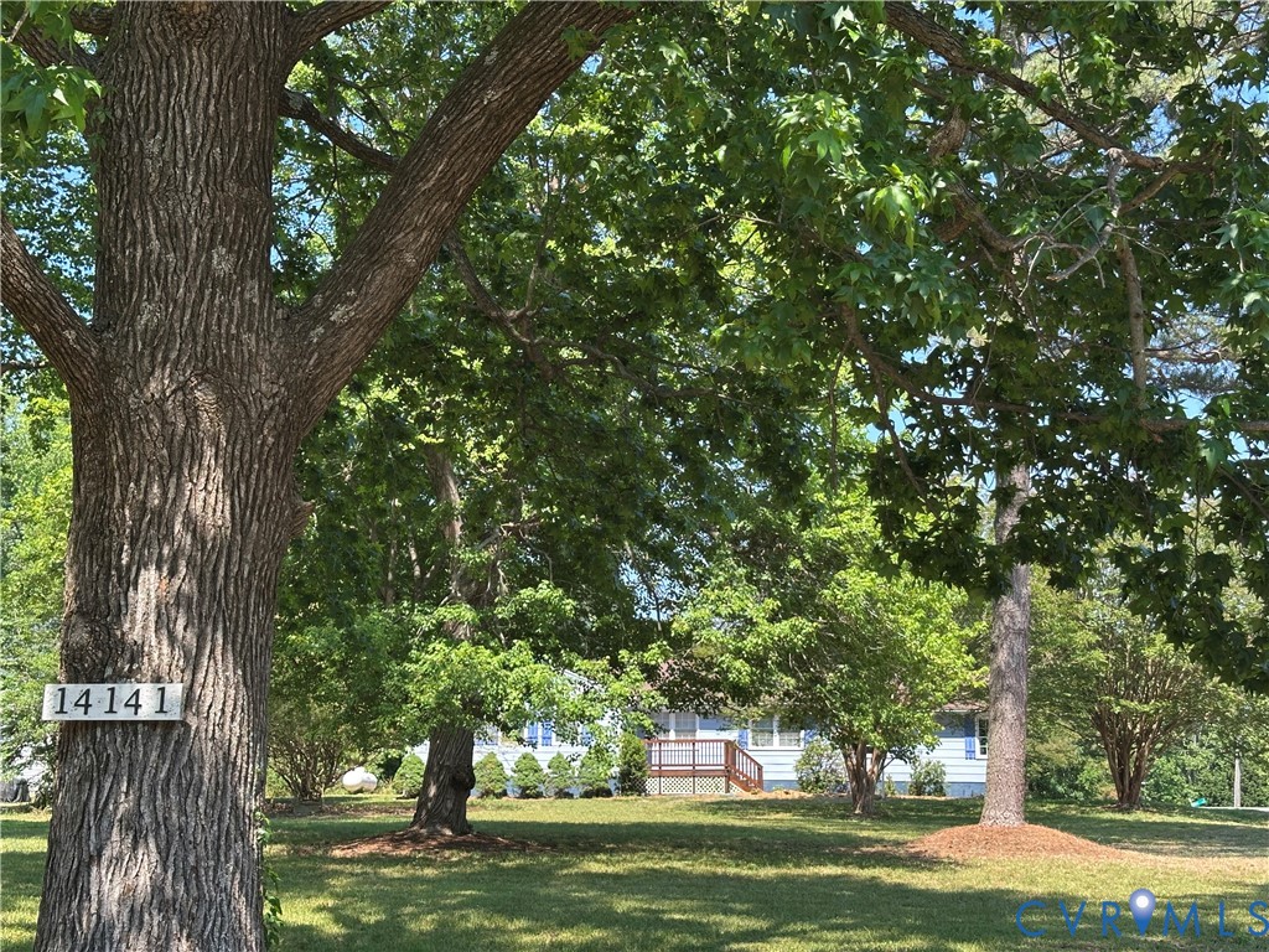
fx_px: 1760
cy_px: 476
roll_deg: -0.8
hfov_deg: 39.7
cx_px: 634
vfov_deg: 30.3
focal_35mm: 48
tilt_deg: +11.0
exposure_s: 1/604
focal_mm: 6.86
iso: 64
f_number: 1.78
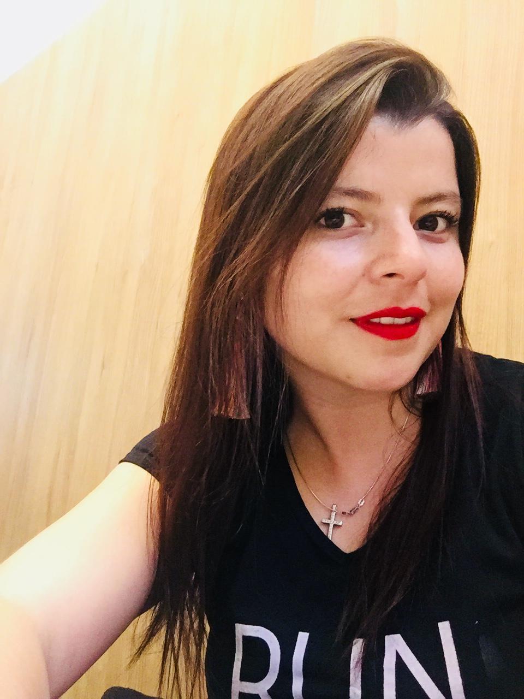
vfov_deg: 58.4
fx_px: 626
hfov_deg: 45.4
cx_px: 262
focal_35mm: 31
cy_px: 350
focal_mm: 2.65
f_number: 2.2
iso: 320
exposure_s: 1/15
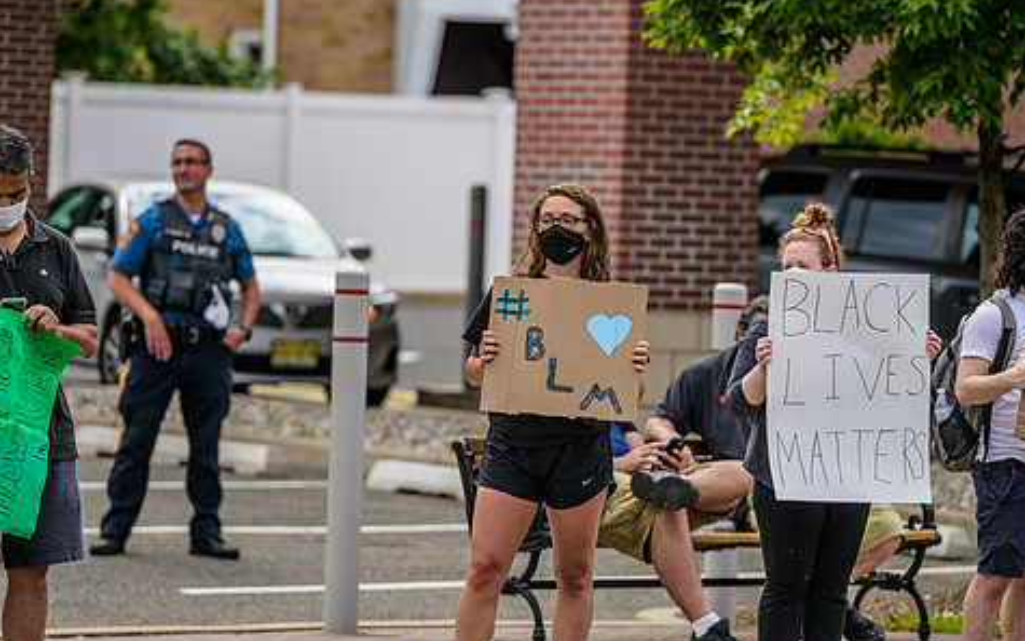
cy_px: 362
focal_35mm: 249
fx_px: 6957
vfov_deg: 5.3
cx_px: 568
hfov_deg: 8.4
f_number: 4.5
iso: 200
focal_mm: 200
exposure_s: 1/1000
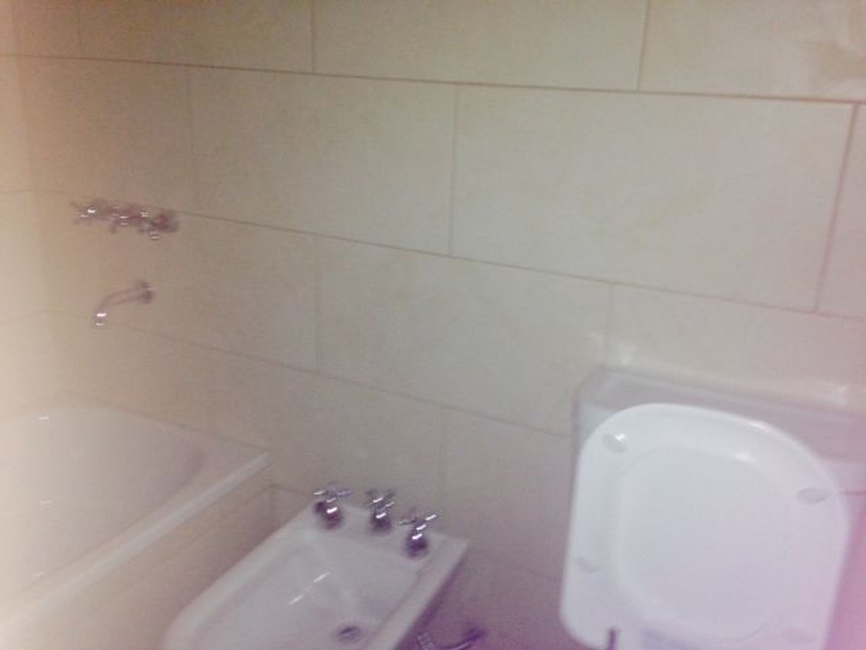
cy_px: 325
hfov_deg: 55.4
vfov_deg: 42.9
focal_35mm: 33
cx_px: 433
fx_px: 826
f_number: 2.4
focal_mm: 4.12
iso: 125
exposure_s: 1/16
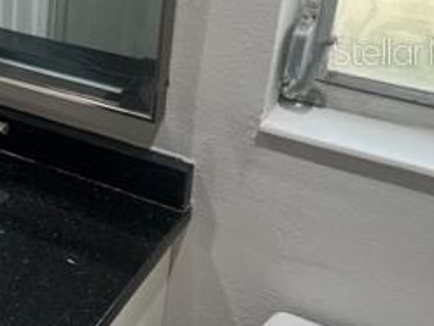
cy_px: 51
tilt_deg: -22.9
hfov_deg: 26.3
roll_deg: -0.3
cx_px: -63
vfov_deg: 21.6
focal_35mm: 67
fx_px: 840
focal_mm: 5.1
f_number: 1.6
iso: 80
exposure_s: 1/120
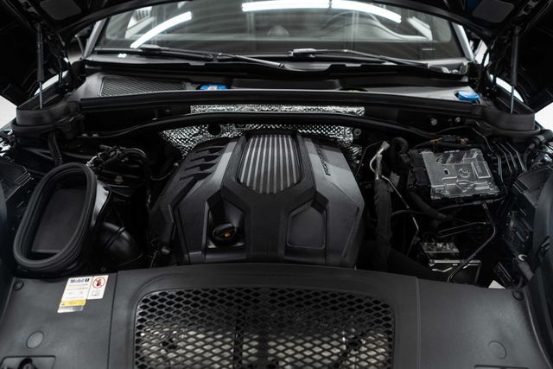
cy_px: 184
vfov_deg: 46.4
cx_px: 276
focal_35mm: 28
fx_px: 430
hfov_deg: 65.5
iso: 500
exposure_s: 1/50
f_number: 3.2
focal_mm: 28
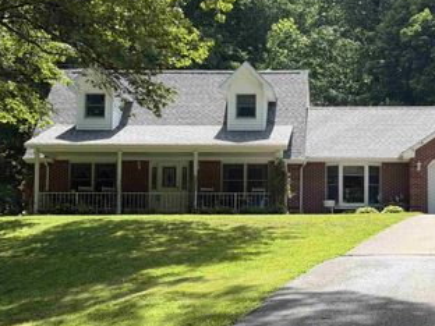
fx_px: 968
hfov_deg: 25.2
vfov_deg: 19.1
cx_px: 293
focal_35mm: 77
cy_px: 173
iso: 64
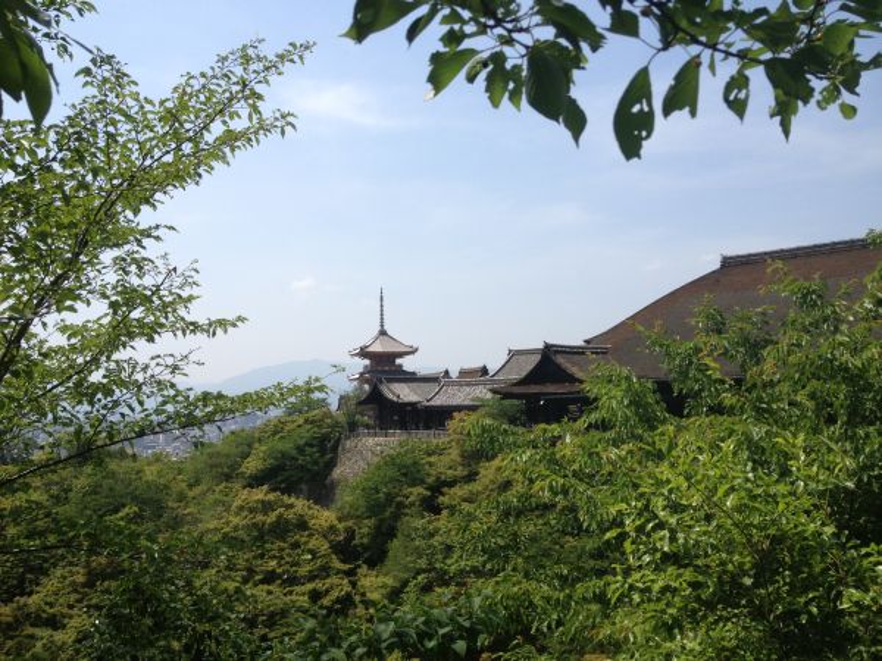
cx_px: 441
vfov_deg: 40.7
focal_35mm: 35
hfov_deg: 52.6
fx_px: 892
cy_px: 330
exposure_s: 1/2045
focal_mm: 4.28
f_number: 2.4
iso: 50
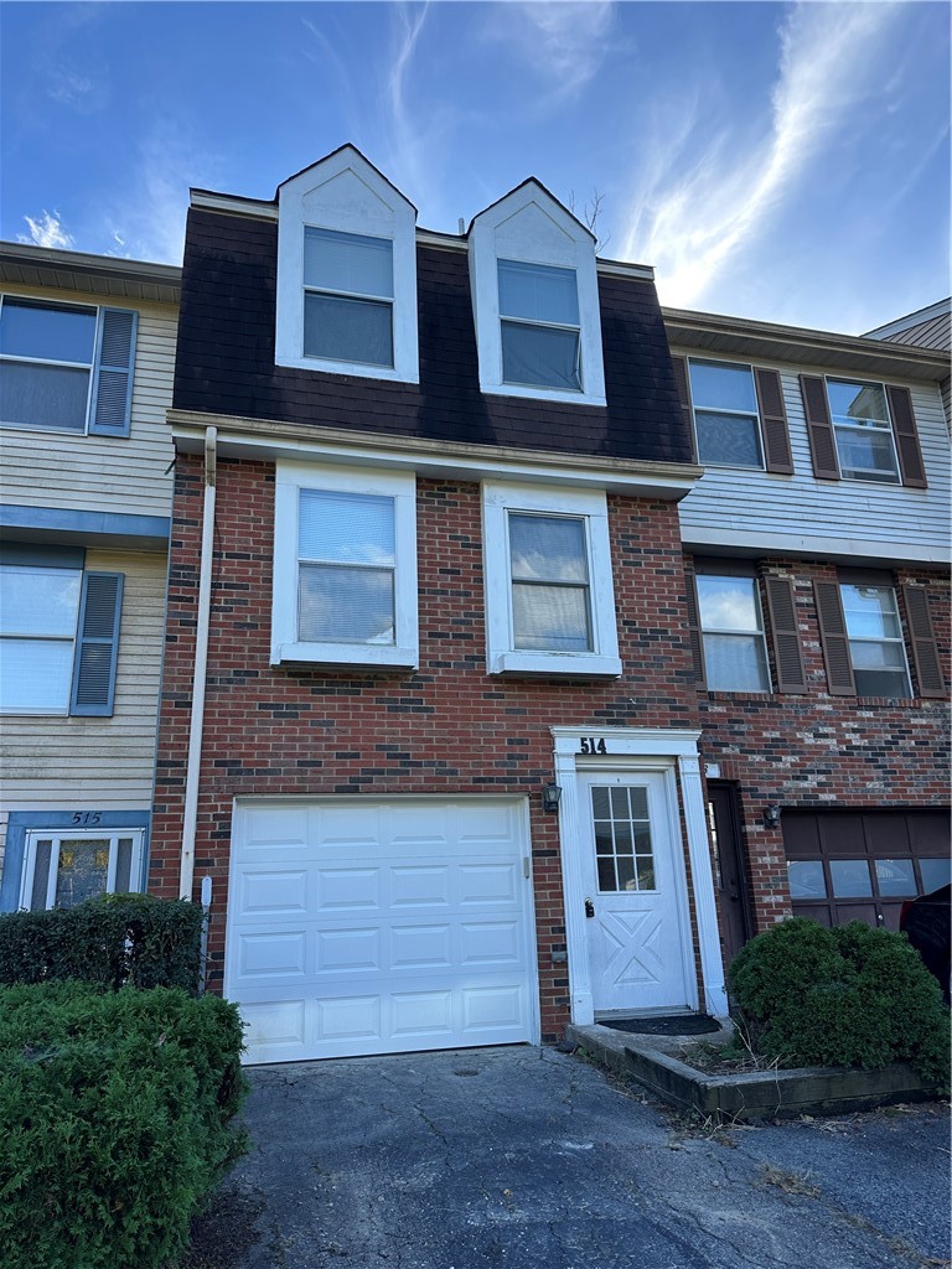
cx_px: 476
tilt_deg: +16.9
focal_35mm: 24
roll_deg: +1.5
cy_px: 634
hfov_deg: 56.8
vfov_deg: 71.6
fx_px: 880
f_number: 1.78
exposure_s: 1/999
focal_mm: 6.86
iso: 80
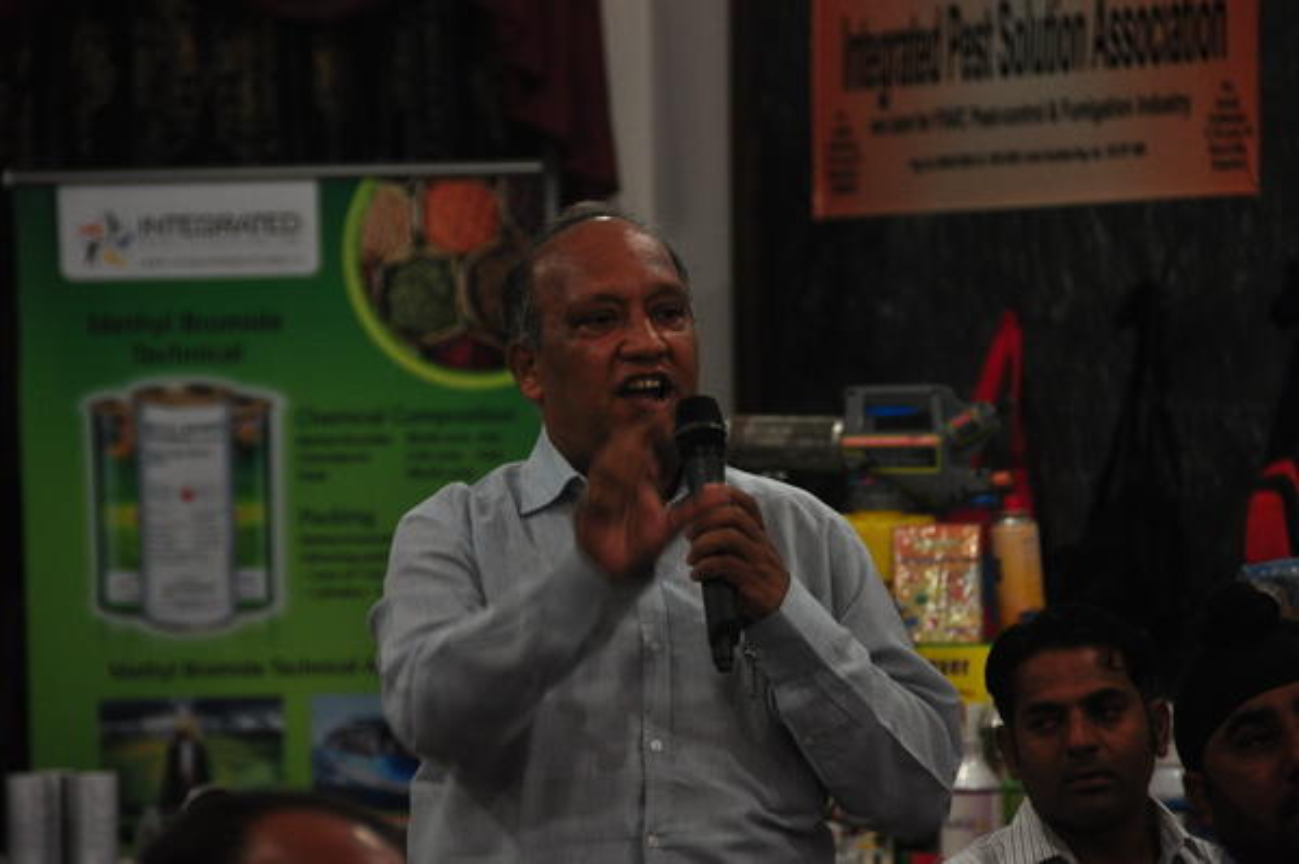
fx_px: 9193
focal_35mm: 255
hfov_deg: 8.1
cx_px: 650
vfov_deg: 5.4
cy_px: 432
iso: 800
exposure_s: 1/50
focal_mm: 170
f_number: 5.6
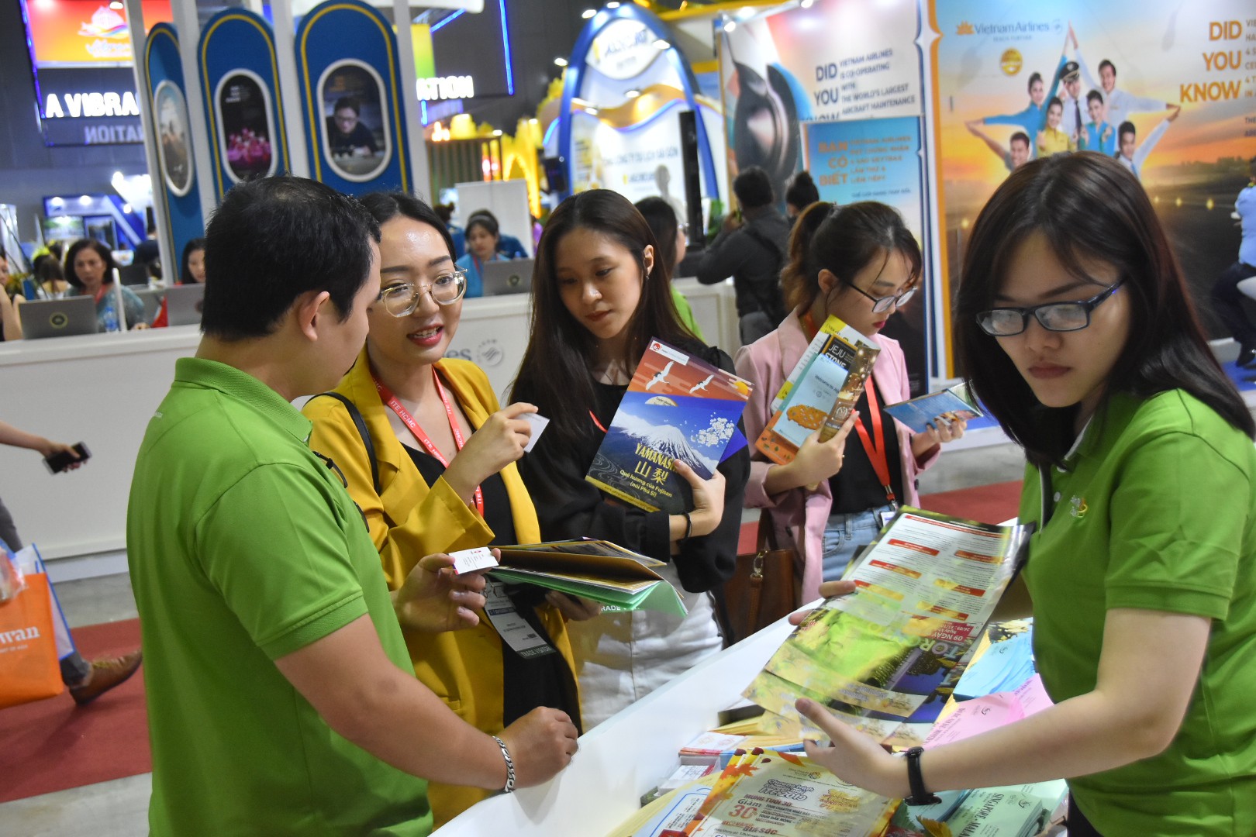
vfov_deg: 31.9
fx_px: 1465
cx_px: 628
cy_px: 418
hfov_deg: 46.4
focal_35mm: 42
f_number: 4
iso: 1600
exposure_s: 1/200
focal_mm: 28
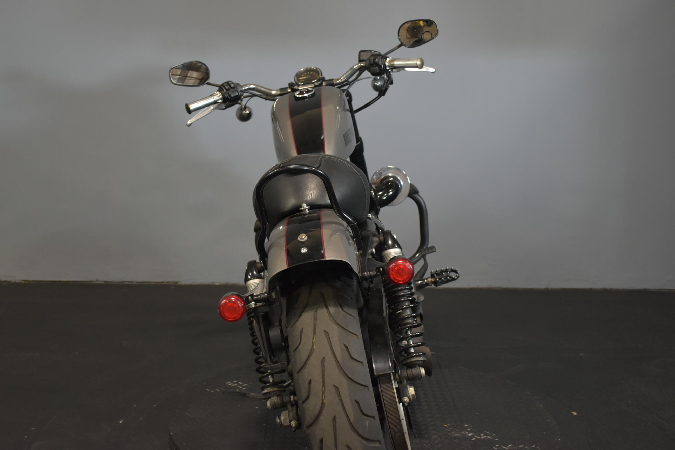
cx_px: 338
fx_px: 900
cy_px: 225
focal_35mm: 48
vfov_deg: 28.1
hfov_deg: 41.1
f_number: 4.8
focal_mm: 32
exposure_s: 1/30
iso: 1100
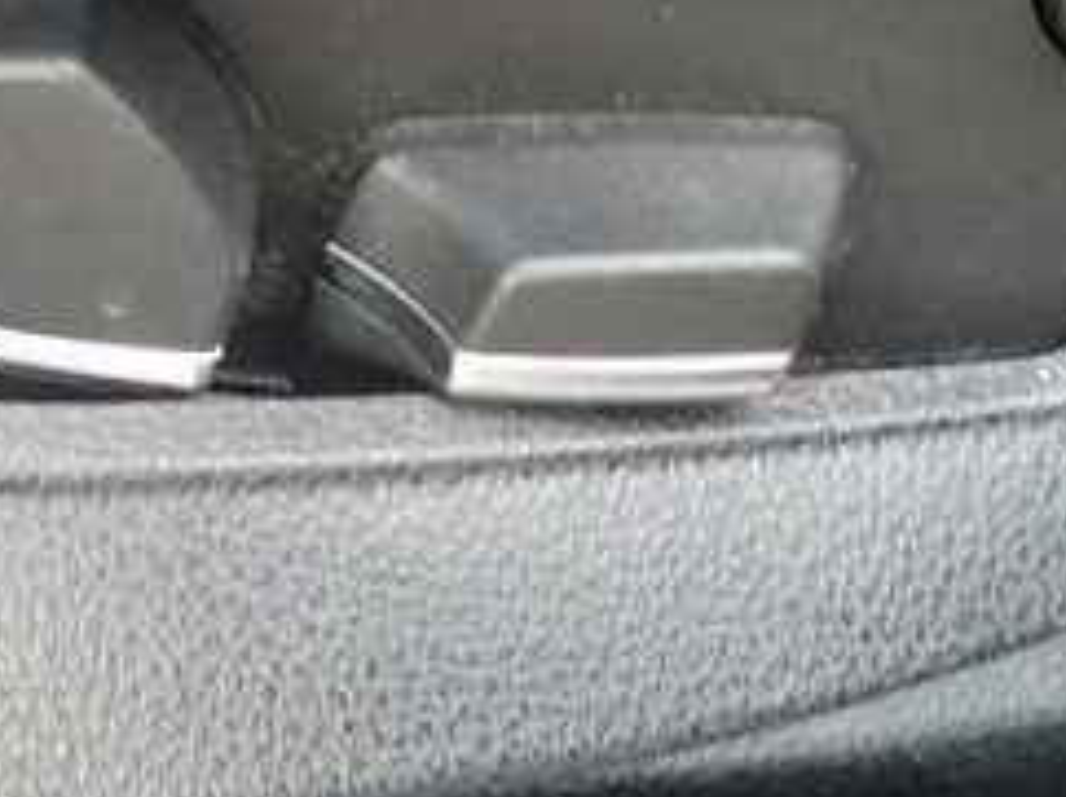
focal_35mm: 62
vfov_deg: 22.9
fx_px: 1907
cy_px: 62
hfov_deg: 31.2
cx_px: 445
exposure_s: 1/40
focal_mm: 4.5
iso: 200
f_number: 2
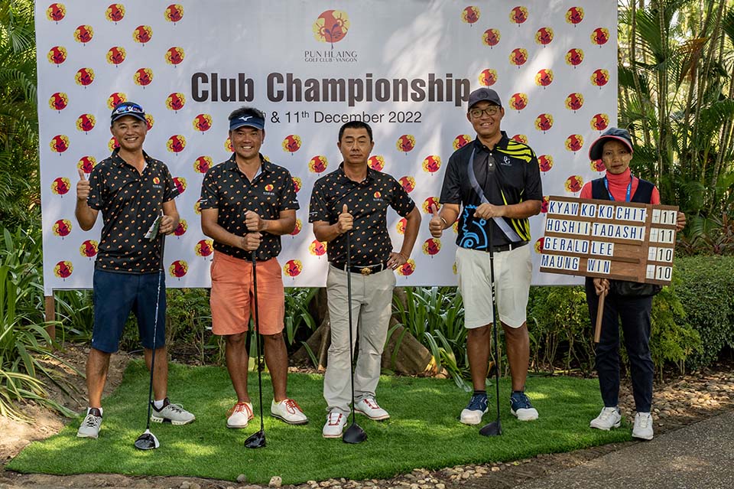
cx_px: 367
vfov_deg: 36.8
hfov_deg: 53.2
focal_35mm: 36
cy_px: 244
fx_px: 734
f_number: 8
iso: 720
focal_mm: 36
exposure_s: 1/320
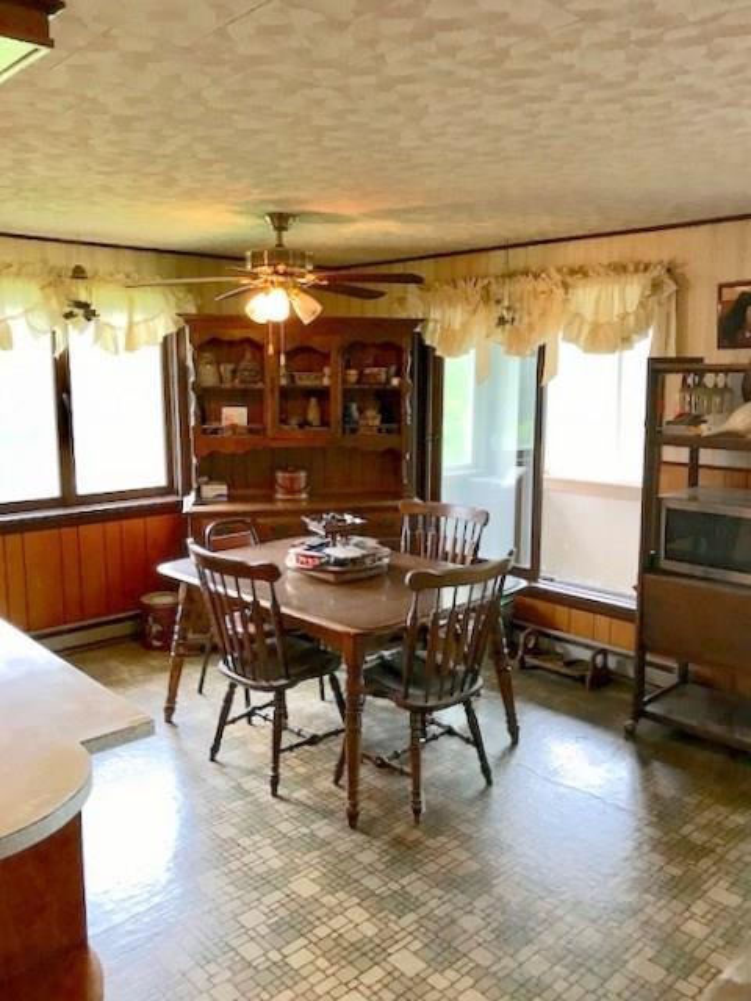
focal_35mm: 28
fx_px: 810
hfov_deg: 49.7
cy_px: 500
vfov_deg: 63.4
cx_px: 376
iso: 32
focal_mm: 3.99
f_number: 1.8
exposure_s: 1/30
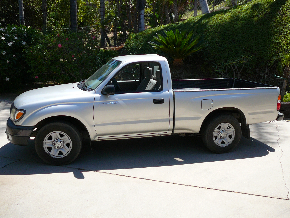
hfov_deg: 52.6
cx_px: 145
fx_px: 293
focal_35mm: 35
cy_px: 109
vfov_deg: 40.7
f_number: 2.8
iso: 80
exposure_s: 1/640
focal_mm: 5.2
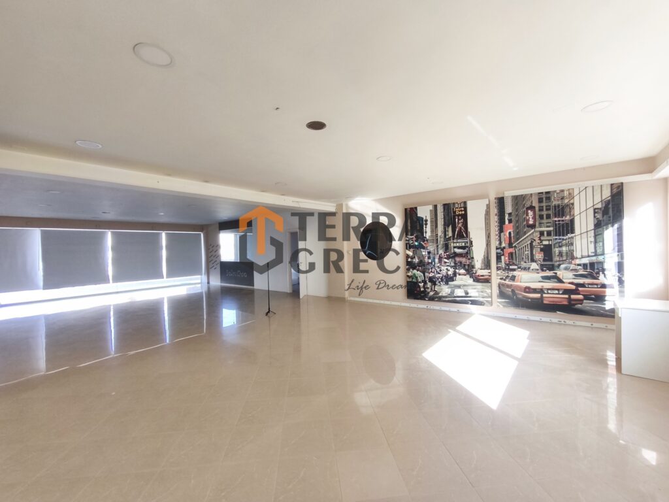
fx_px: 290
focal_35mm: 15
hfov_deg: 98.2
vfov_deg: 81.7
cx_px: 334
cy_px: 251
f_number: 2.2
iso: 80
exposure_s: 1/100
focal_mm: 1.91
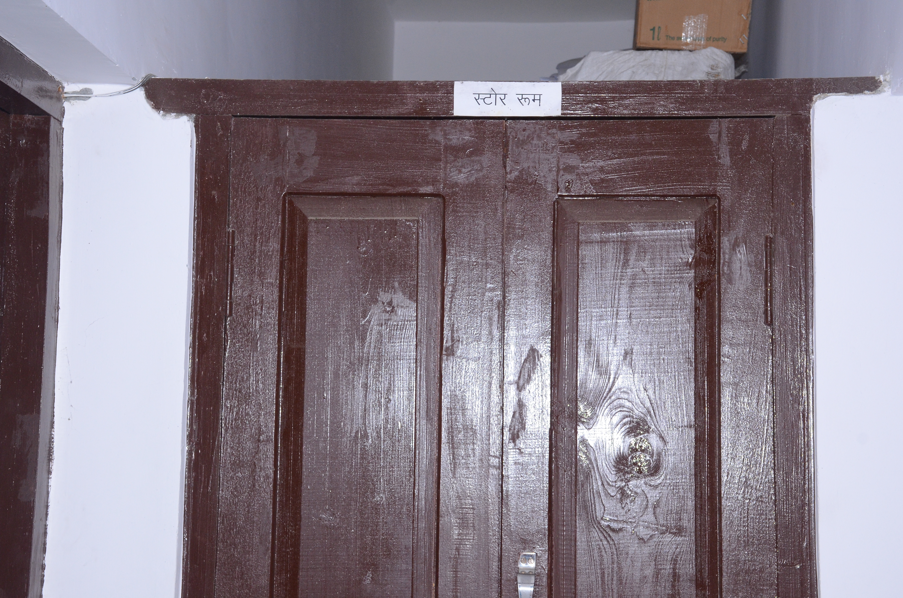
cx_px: 452
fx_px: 1577
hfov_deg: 32.0
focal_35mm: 63
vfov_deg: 21.5
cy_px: 299
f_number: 9
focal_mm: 42
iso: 1000
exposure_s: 1/125
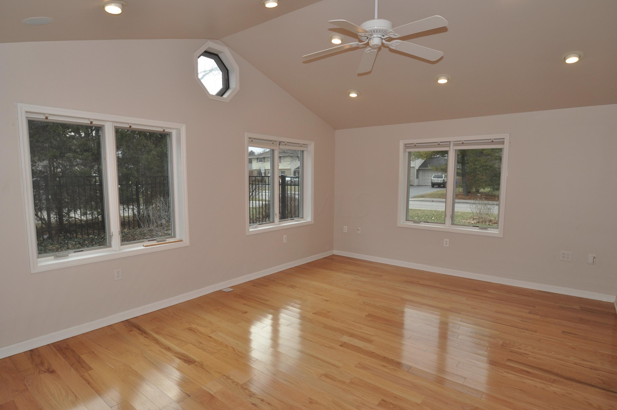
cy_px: 205
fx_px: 308
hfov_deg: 90.1
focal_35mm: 18
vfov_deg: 67.2
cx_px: 308
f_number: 5.6
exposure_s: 1/125
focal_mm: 12
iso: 280
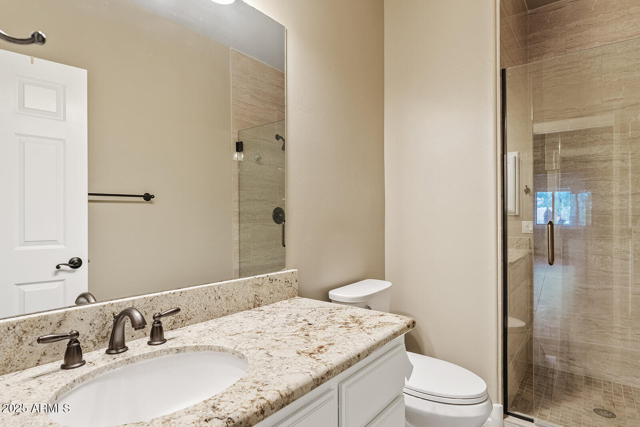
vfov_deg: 62.0
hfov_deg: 83.9
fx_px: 356
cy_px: 214
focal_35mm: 20
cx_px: 320
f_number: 8
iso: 320
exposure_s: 1.3
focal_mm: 20
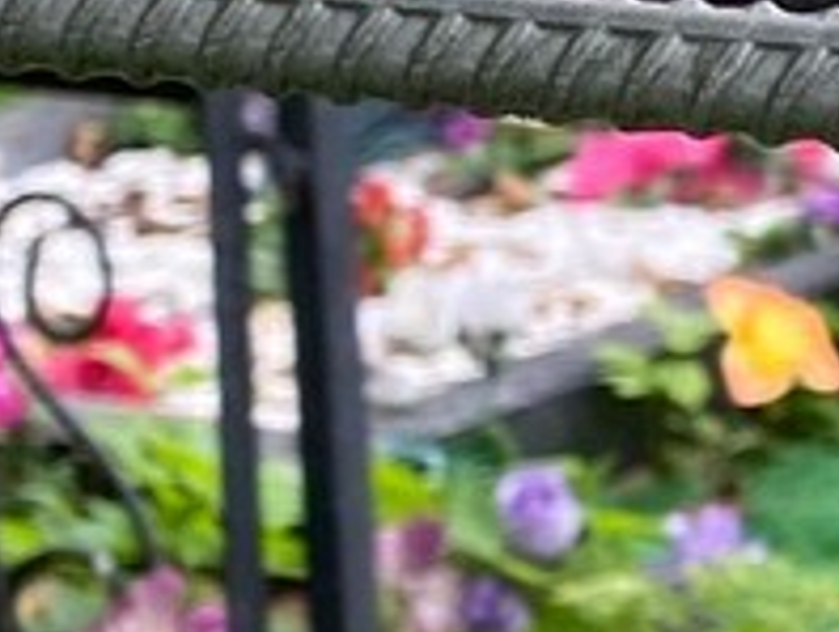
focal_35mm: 189
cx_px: 2462
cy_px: 208
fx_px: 4586
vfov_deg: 7.9
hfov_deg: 8.7
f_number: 1.8
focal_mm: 4.25
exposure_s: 1/240
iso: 32
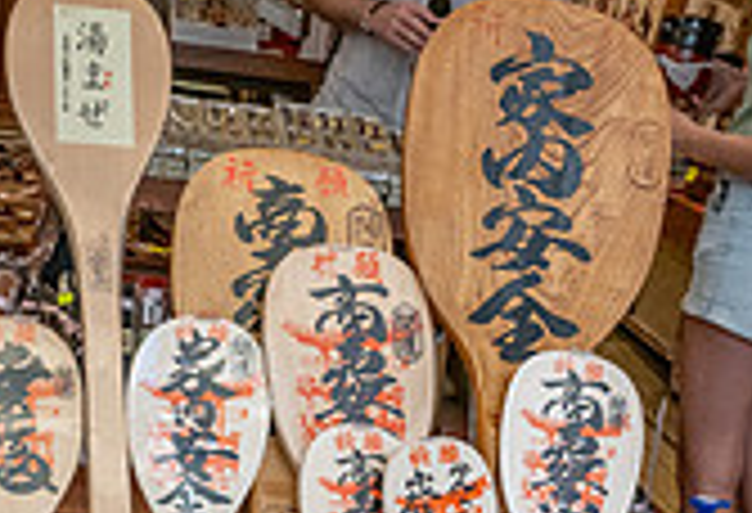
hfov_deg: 19.1
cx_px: 397
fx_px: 2231
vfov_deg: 12.1
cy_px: 899
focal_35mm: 106
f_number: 8
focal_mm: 28
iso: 1600
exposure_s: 1/320
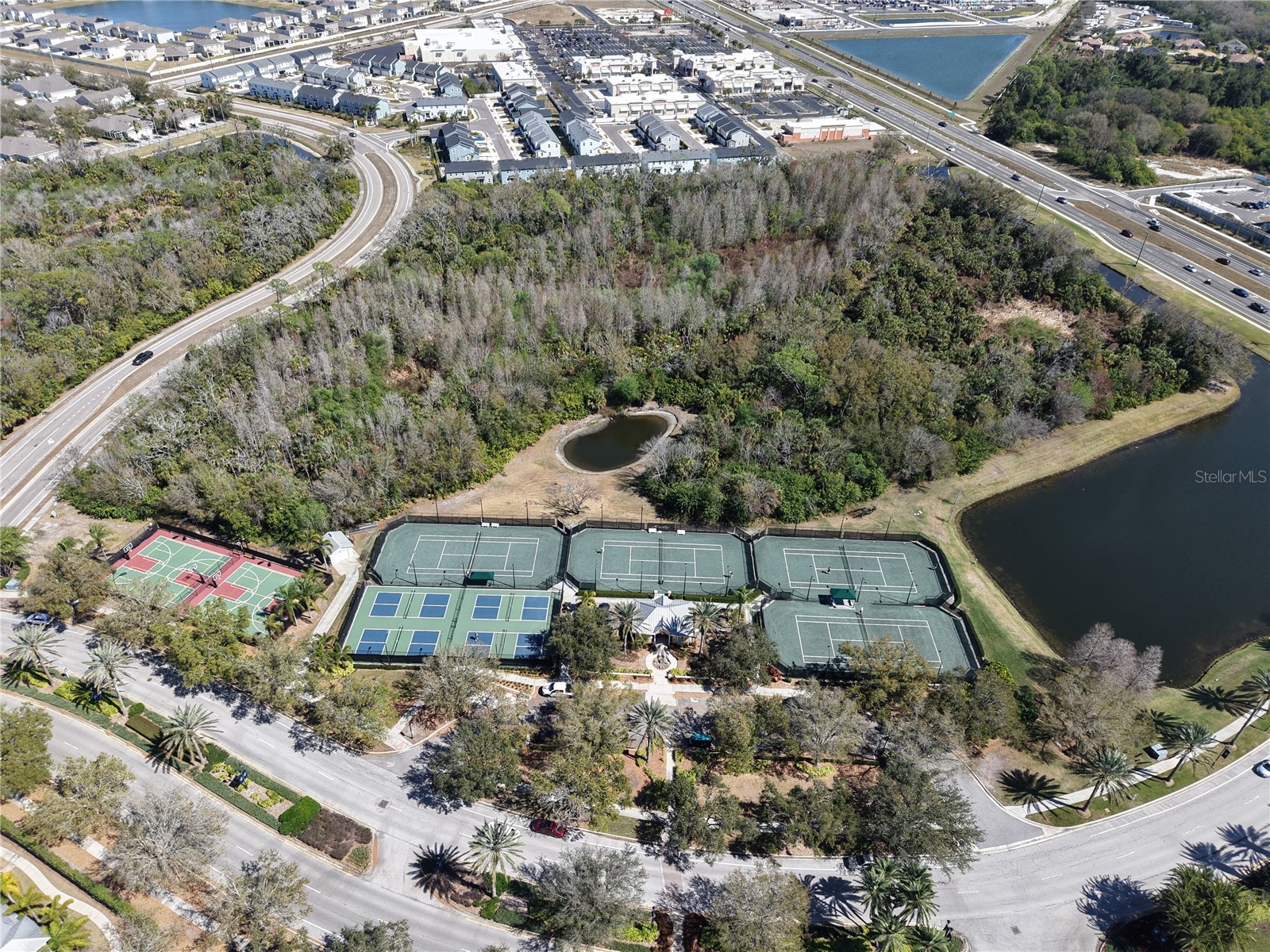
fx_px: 881
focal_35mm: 24
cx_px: 635
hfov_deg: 71.6
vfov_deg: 56.8
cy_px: 476
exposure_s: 1/3200
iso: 140
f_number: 1.8
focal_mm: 8.67
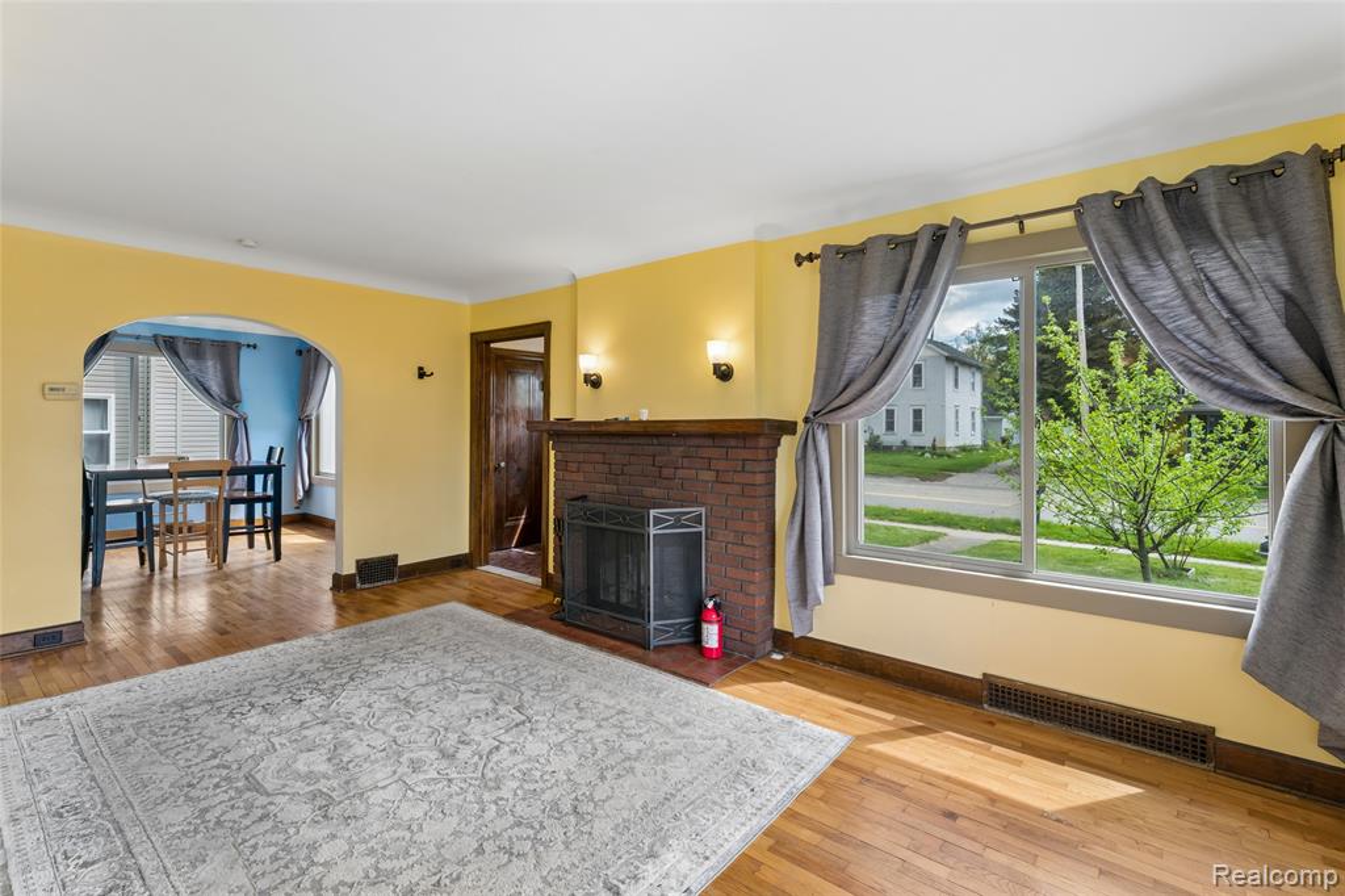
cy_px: 448
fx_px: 601
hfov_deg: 96.4
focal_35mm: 16
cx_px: 672
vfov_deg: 73.4
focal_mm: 16.1
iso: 400
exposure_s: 1/15
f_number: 13
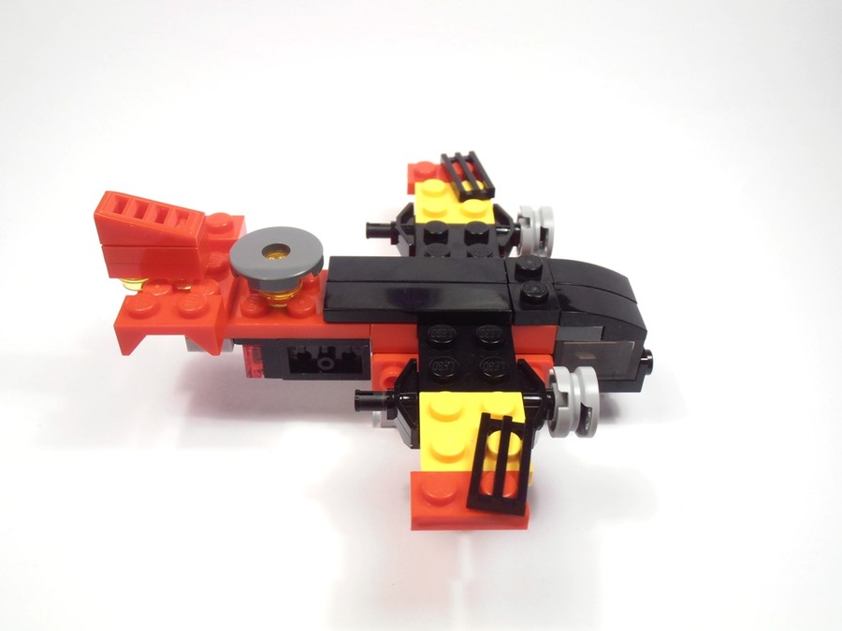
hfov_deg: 50.1
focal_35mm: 37
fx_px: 900
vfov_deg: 38.7
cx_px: 421
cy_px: 316
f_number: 3.9
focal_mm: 6.61
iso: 80
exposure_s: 1/60
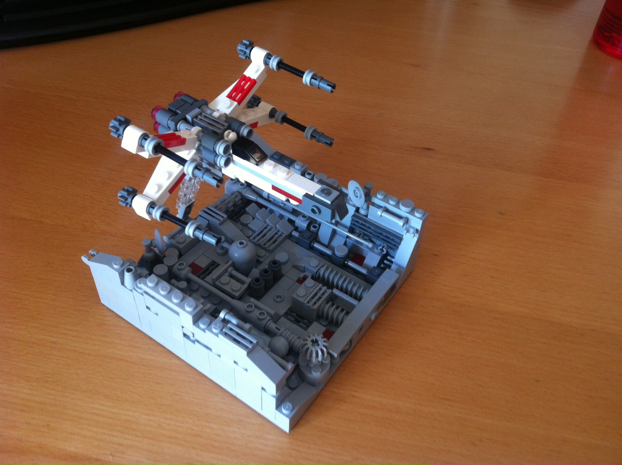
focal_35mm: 35
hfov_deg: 52.7
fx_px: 628
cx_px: 311
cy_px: 232
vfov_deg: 40.6
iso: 100
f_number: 2.8
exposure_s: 1/17
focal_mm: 3.85
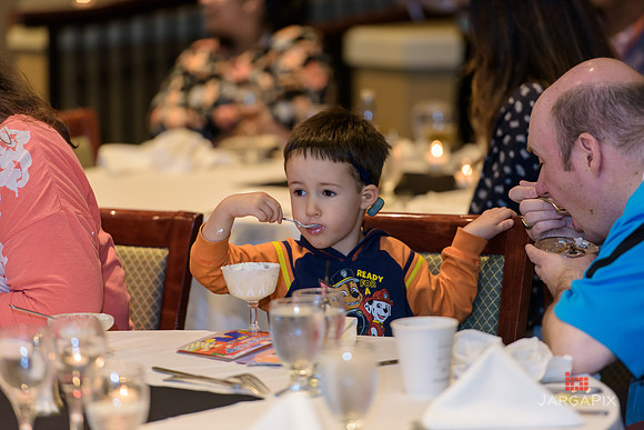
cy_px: 215
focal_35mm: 200
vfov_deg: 6.9
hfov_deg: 10.3
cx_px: 322
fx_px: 3578
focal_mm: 200
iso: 1250
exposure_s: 1/125
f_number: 3.2
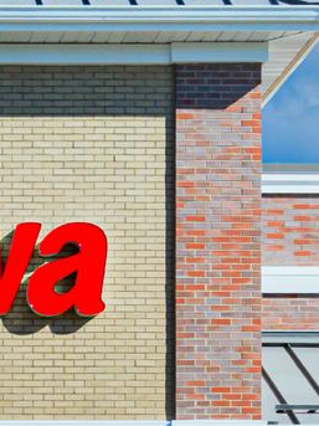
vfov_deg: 13.2
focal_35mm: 149
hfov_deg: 9.9
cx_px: 22
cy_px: 374
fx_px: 1832
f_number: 11
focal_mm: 24
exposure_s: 1/500
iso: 200
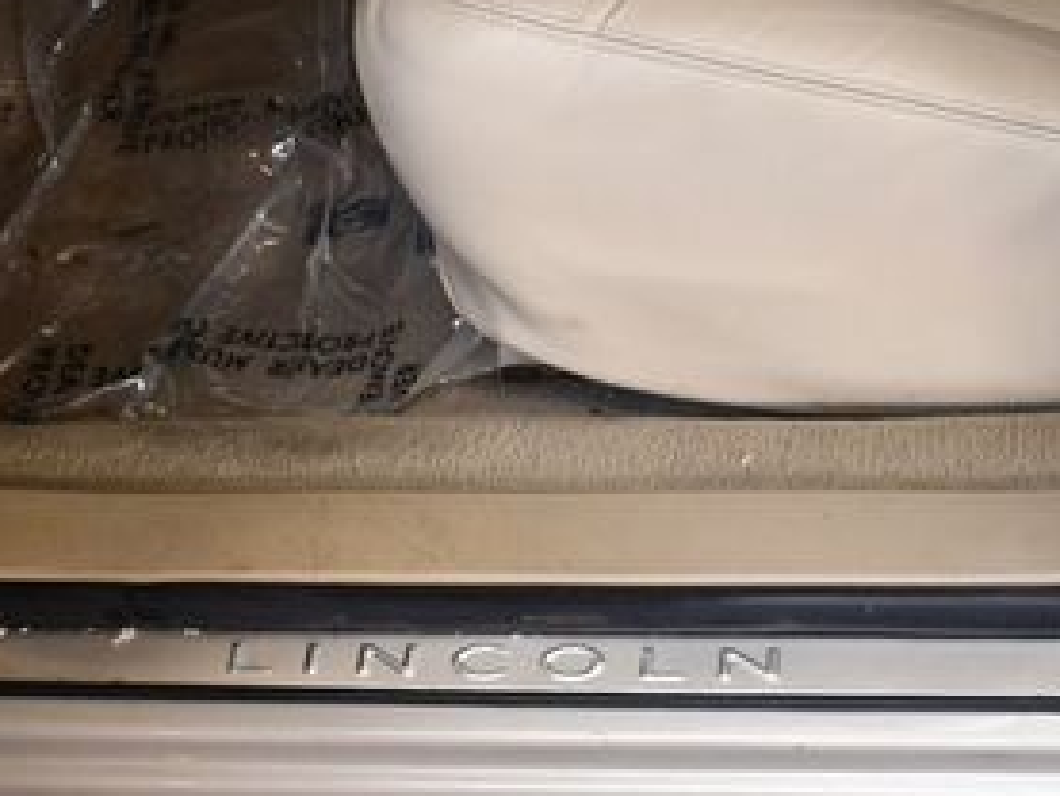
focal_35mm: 80
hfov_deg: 24.3
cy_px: 390
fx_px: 2451
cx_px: 700
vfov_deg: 18.4
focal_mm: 18
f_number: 3.5
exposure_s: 1/200
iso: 800
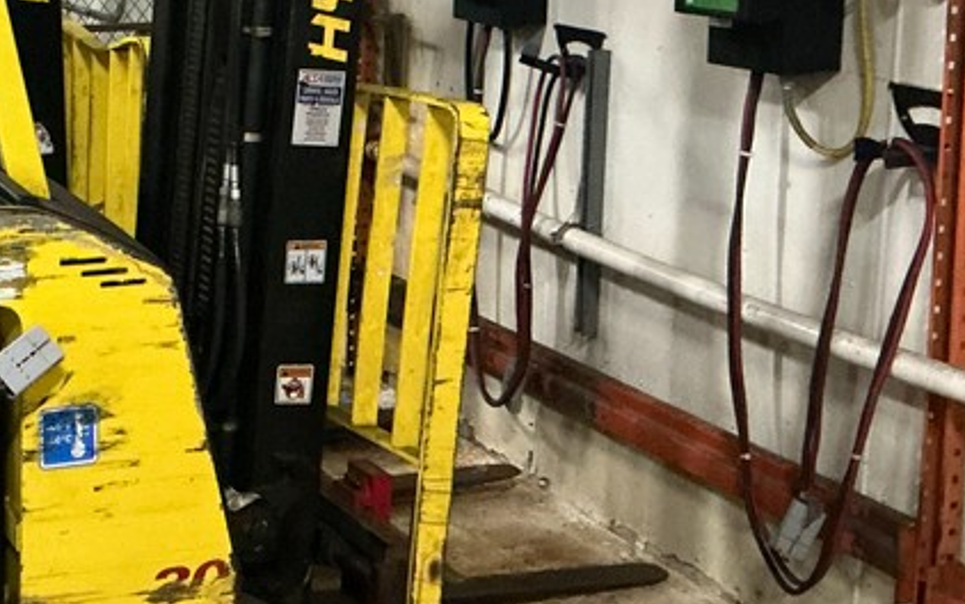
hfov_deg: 27.3
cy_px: 140
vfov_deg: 18.0
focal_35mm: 72
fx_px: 1894
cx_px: 48
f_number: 1.8
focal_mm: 3
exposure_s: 1/30
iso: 400
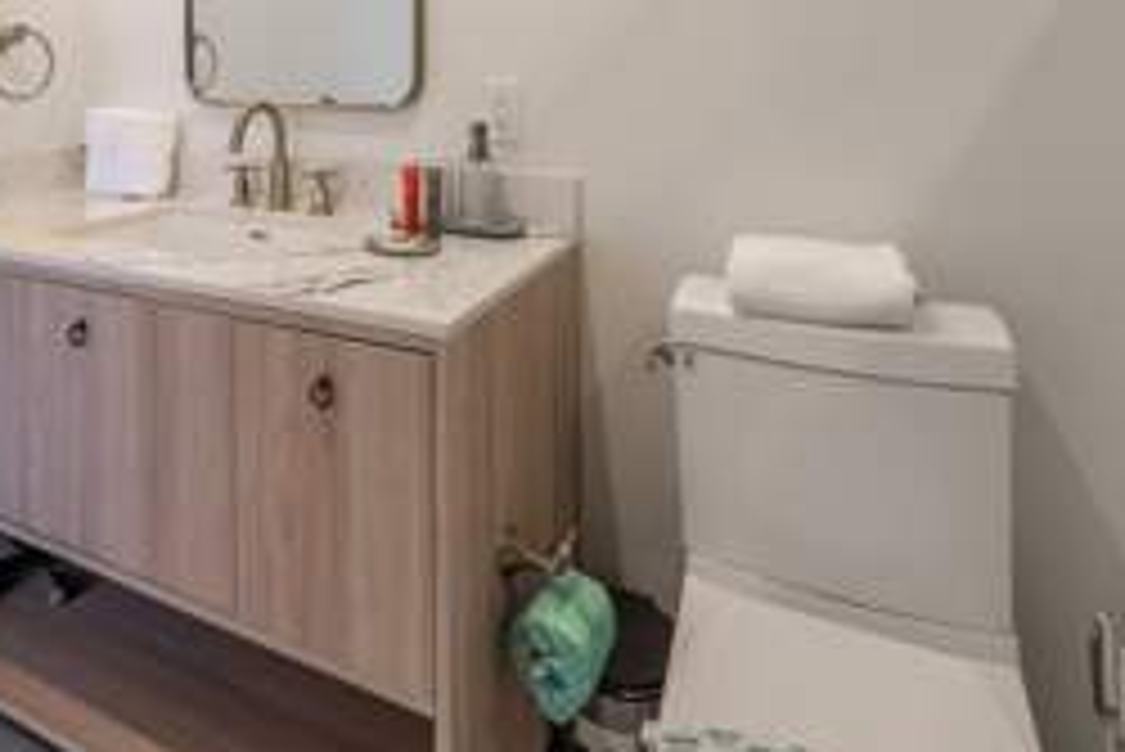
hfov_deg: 73.7
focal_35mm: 23
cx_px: 374
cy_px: 72
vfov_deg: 49.1
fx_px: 719
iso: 200
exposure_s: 1/250
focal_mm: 12
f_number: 5.6
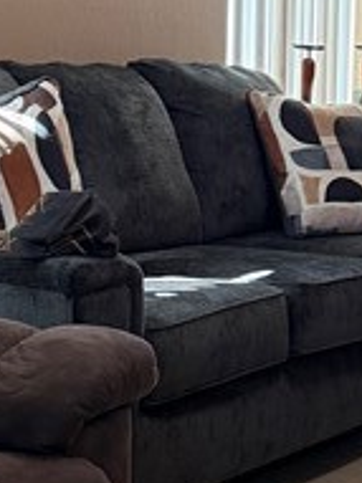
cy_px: 276
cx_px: 549
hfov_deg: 11.0
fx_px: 1801
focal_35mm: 129
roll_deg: -3.8
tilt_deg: -6.9
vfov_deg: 15.3
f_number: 1.78
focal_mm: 6.76
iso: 250
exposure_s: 1/60
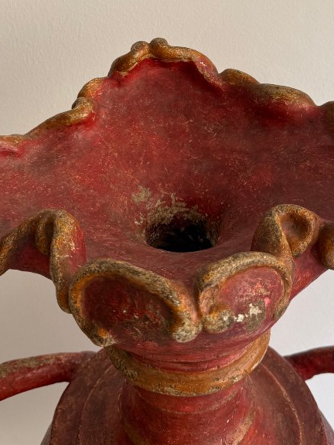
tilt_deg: -31.9
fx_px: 643
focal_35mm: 50
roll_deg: +0.1
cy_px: 75
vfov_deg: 36.6
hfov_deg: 29.1
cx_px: 184
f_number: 1.78
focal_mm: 6.76
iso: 64
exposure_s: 1/250
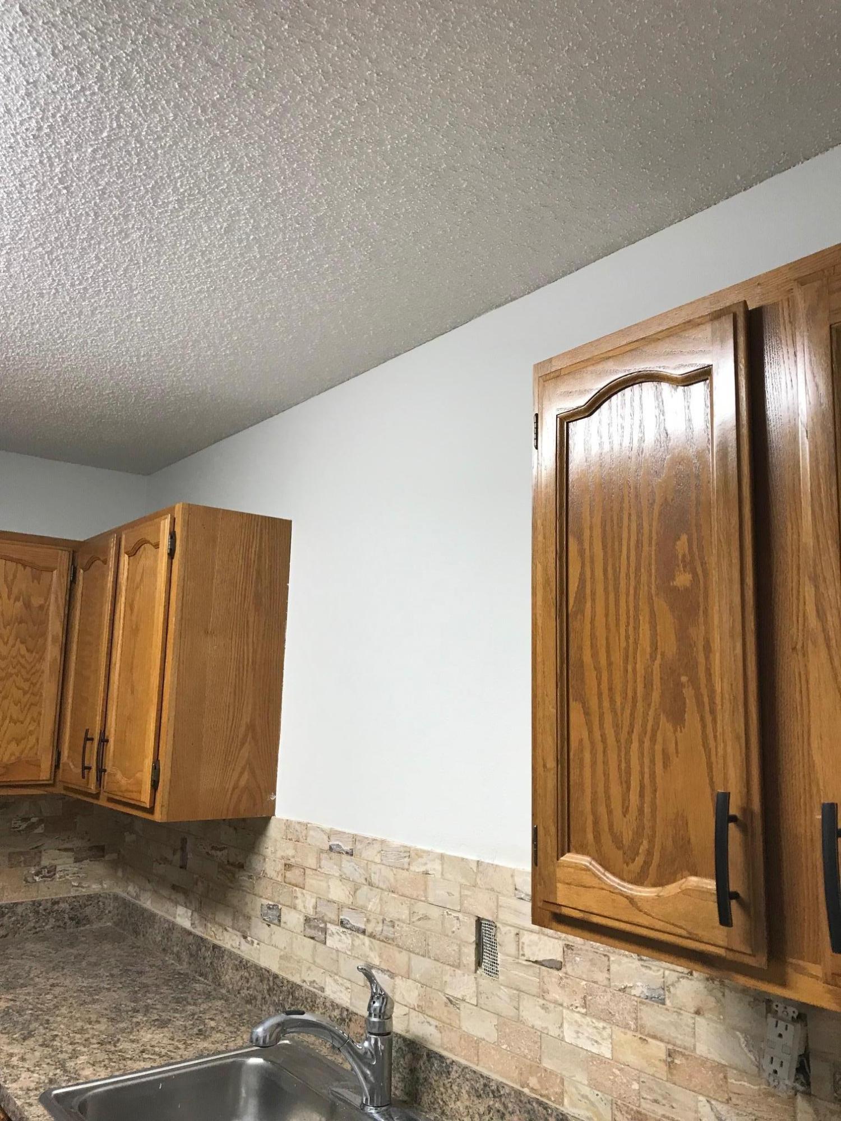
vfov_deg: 63.4
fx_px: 907
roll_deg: -1.9
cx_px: 420
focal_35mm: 28
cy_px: 560
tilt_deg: +10.7
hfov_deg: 49.7
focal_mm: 3.99
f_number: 1.8
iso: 25
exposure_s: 1/30
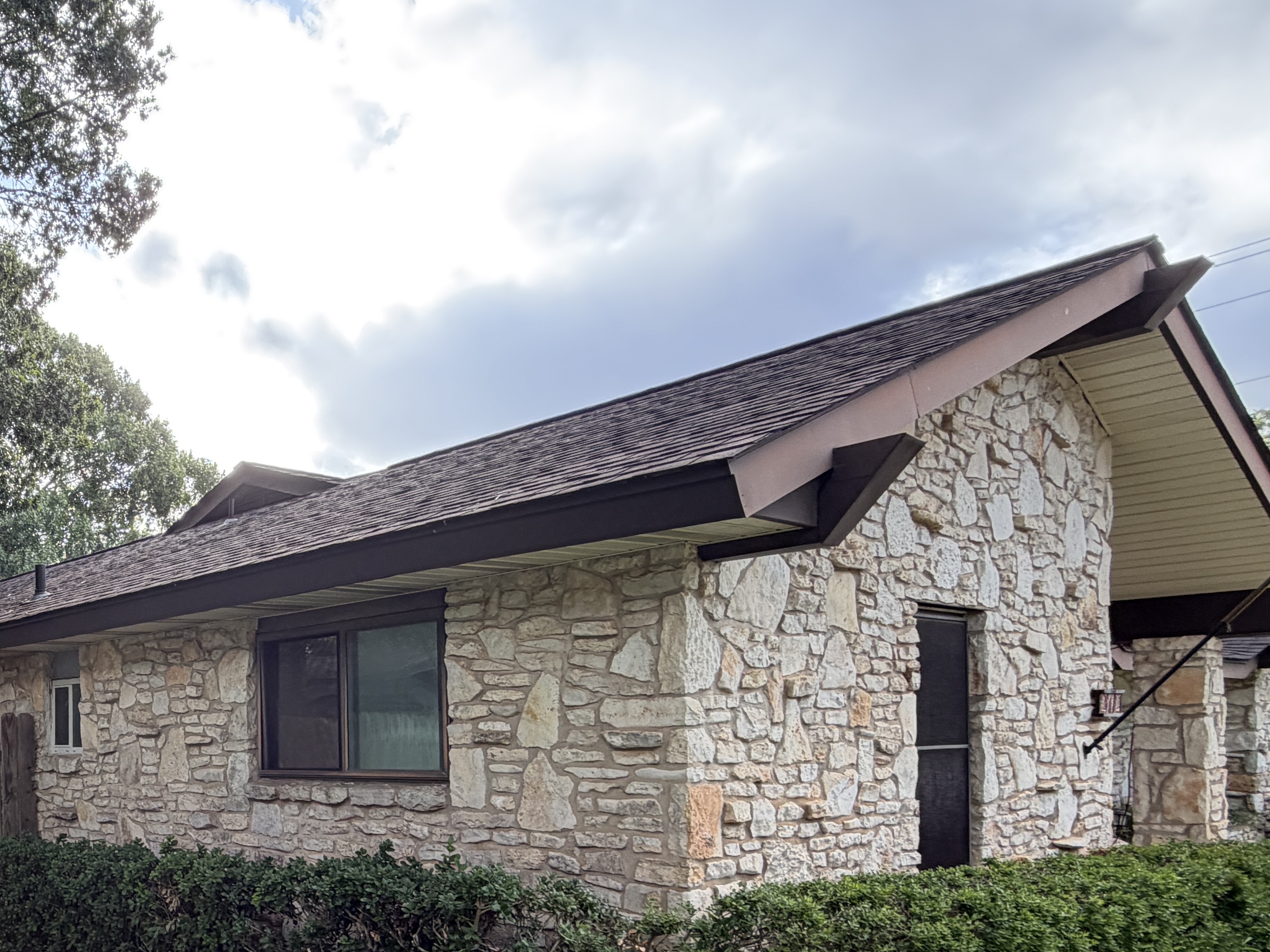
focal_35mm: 30
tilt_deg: +1.2
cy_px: 744
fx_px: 1101
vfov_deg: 44.8
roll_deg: +0.2
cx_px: 103
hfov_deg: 52.0
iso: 64
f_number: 2.2
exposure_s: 1/168
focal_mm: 2.22
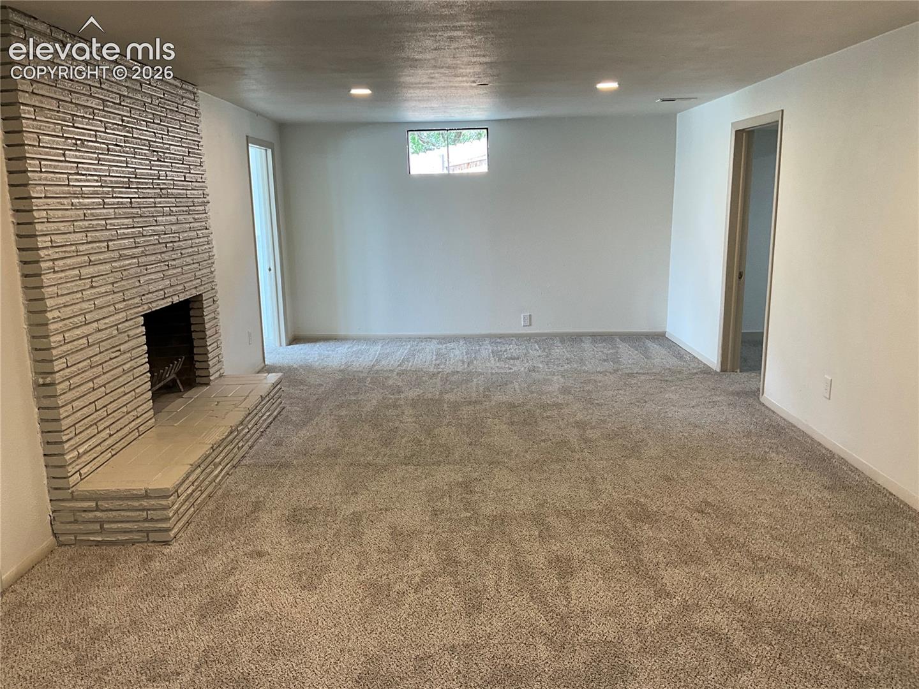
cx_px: 460
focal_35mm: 29
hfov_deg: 61.7
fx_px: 770
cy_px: 344
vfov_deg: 48.2
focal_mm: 3
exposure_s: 1/60
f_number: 1.8
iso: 50
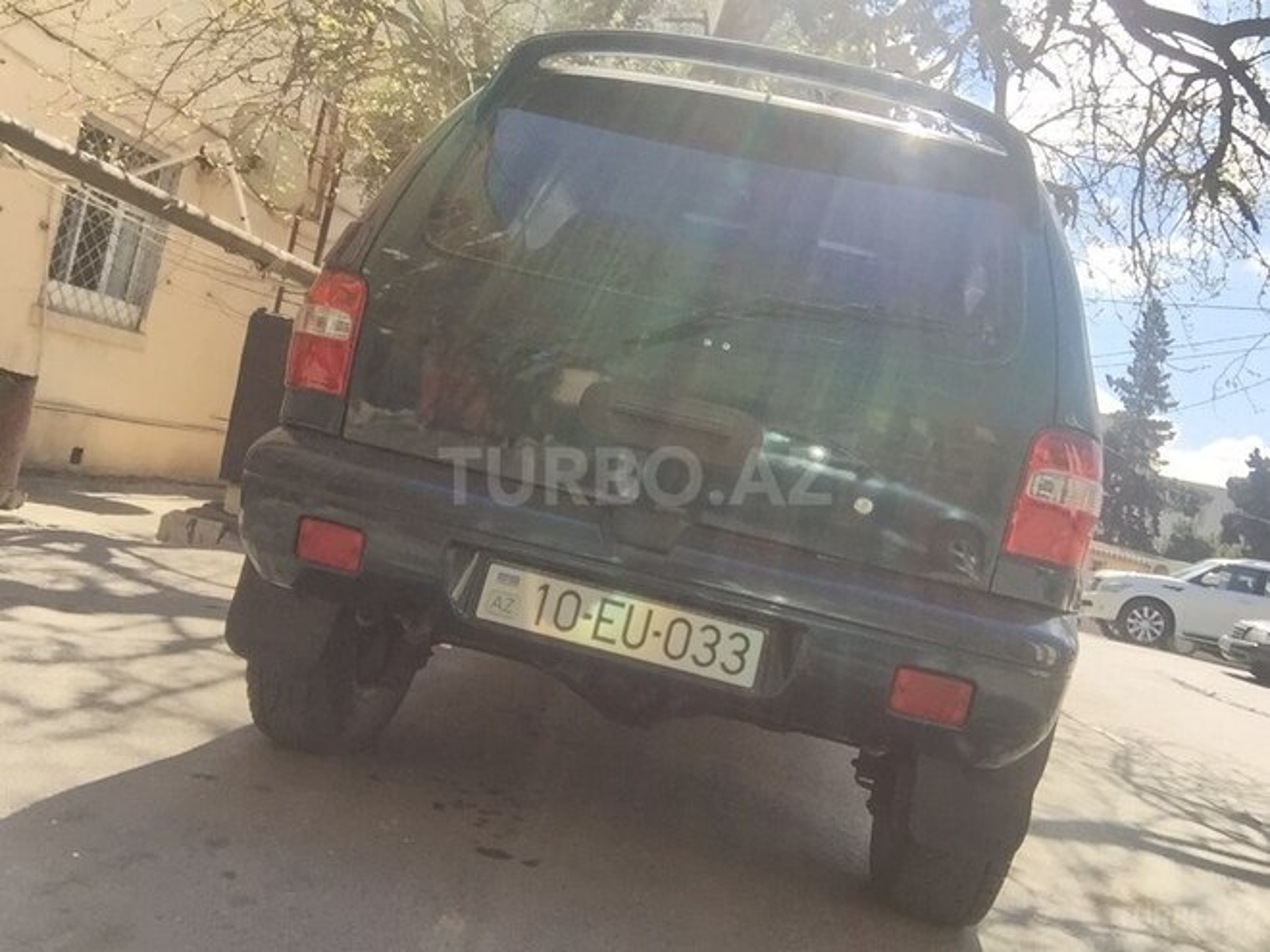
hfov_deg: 58.4
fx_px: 1137
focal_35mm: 31
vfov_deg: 45.4
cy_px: 476
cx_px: 635
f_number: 2.2
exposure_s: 1/399
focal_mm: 2.65
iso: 32
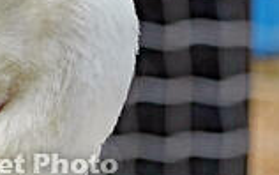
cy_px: 159
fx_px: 6696
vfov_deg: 1.5
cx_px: 41
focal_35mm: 880
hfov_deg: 2.4
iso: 800
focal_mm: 228
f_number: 10
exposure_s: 1/1250
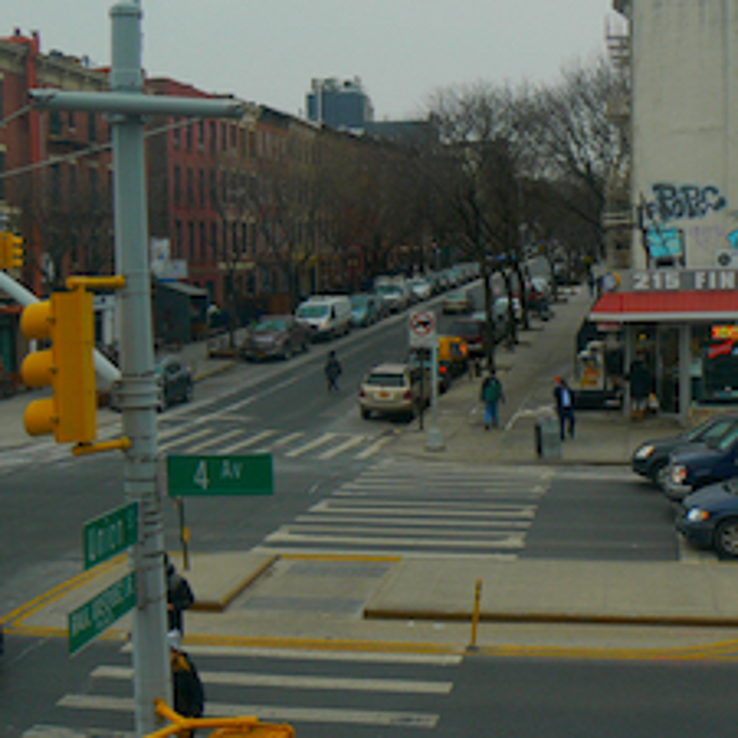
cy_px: 325
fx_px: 1230
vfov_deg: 33.4
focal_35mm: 51
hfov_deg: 33.1
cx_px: 489
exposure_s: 1/100
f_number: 4
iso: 80
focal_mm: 6
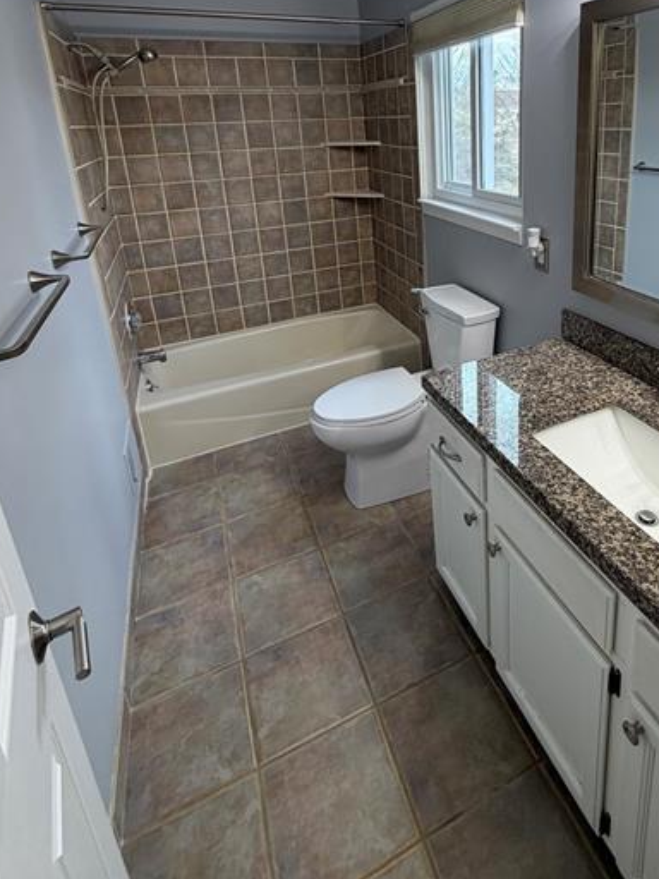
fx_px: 533
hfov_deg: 61.9
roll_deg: +1.6
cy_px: 276
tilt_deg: -16.7
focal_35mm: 21
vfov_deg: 75.9
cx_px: 439
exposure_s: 1/120
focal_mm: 2.22
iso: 100
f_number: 2.2
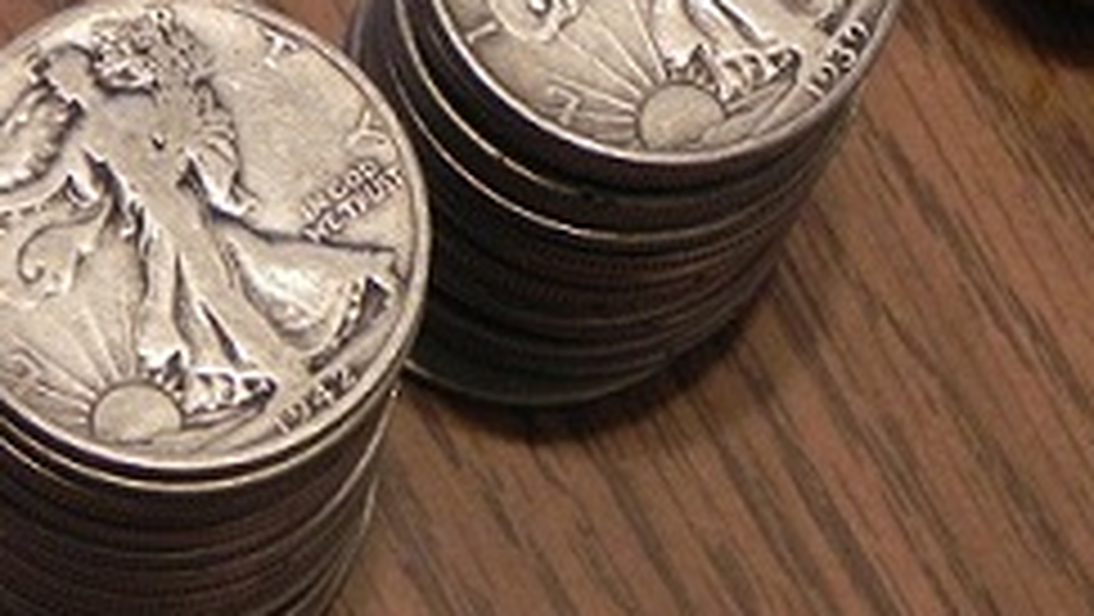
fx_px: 8649
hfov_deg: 7.2
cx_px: 705
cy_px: 22
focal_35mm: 298
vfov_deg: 4.1
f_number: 4.5
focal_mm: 28.8
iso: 400
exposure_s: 1/18.7
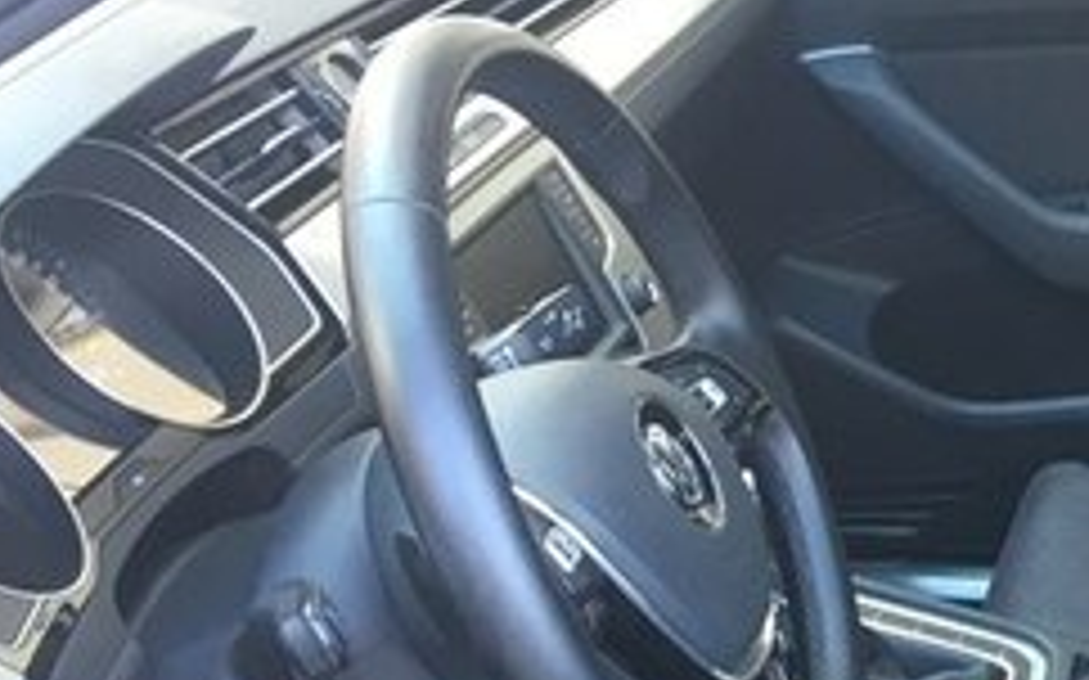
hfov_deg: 23.4
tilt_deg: -32.6
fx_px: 2492
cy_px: 997
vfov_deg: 14.5
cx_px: 1143
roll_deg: -1.3
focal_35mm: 84
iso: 64
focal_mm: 4.15
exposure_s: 1/33
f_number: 2.2
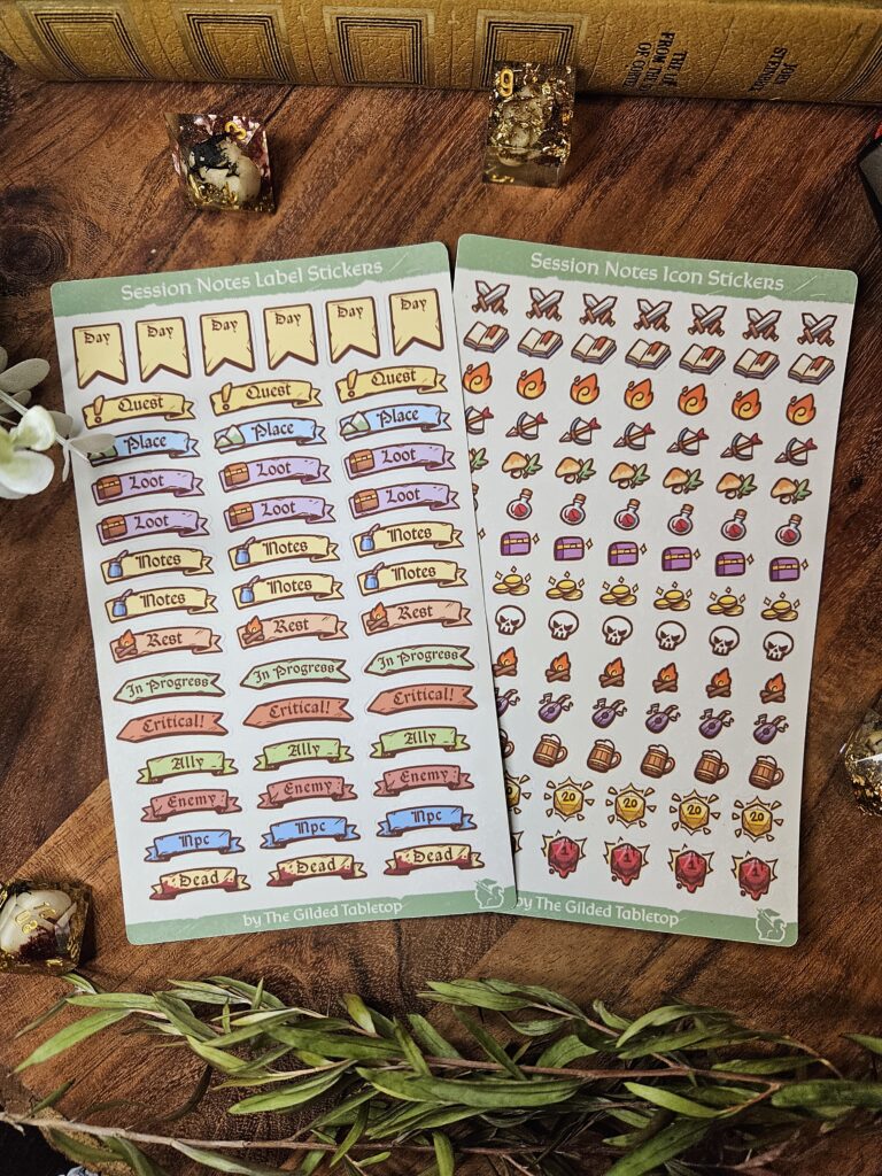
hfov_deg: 58.9
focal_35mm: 23
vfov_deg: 73.9
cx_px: 441
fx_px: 781
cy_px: 588
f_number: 1.8
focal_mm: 5.4
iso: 250
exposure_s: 1/190
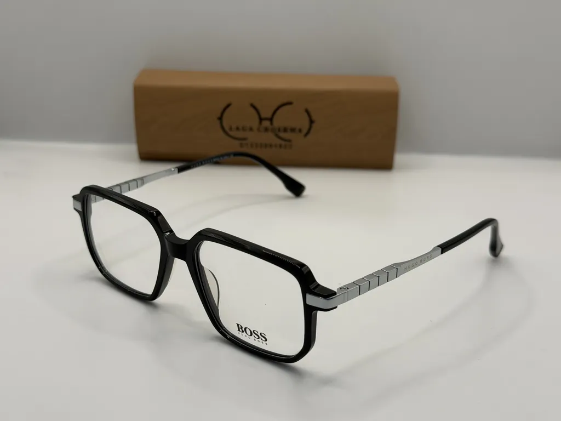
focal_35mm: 48
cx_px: 280
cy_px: 210
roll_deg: -0.4
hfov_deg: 39.7
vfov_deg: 30.3
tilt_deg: -20.9
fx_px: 778
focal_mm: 6.76
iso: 64
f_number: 1.78
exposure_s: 1/460
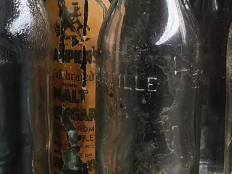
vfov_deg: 18.1
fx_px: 543
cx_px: 16
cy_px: 39
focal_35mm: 81
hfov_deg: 23.4
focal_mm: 2.87
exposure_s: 1/100
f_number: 2
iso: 64
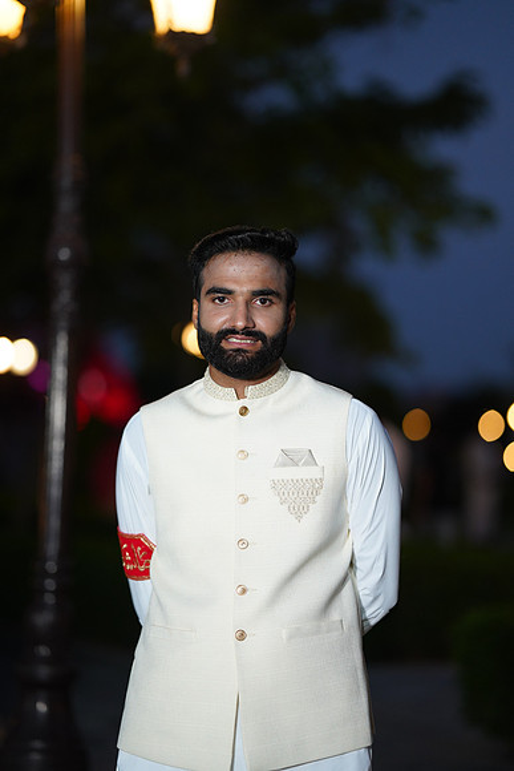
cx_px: 257
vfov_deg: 23.9
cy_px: 386
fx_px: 1819
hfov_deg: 16.1
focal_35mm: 85
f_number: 1.4
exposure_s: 1/200
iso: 1000
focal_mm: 85
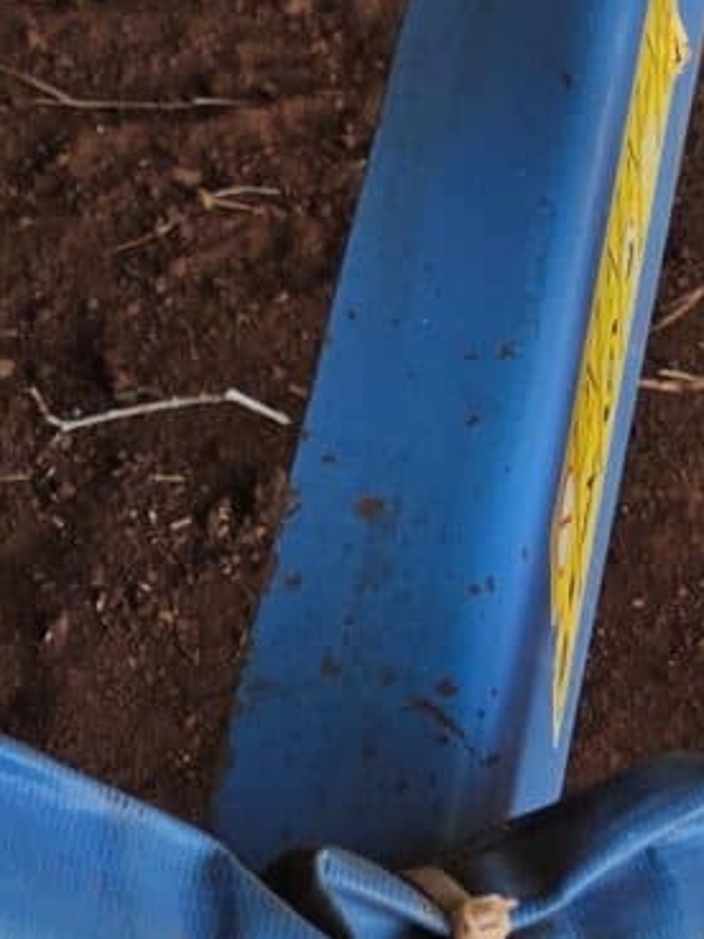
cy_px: -1804
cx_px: -87
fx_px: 4339
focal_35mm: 160
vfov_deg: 9.7
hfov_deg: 9.2
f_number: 1.7
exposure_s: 1/182
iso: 80
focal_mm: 6.3
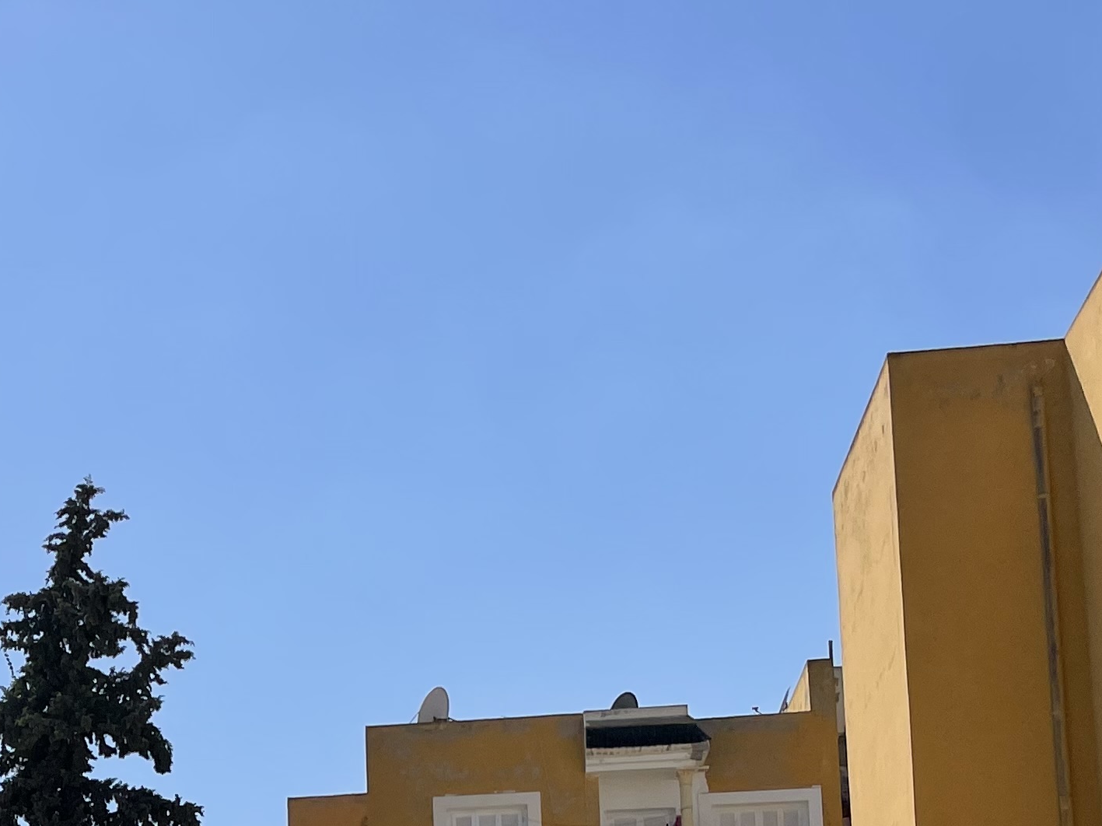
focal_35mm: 74
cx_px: -123
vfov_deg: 18.6
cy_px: 1039
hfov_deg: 24.5
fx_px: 2355
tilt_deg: +9.2
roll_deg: +0.2
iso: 32
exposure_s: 1/8403
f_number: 1.6
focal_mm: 4.2
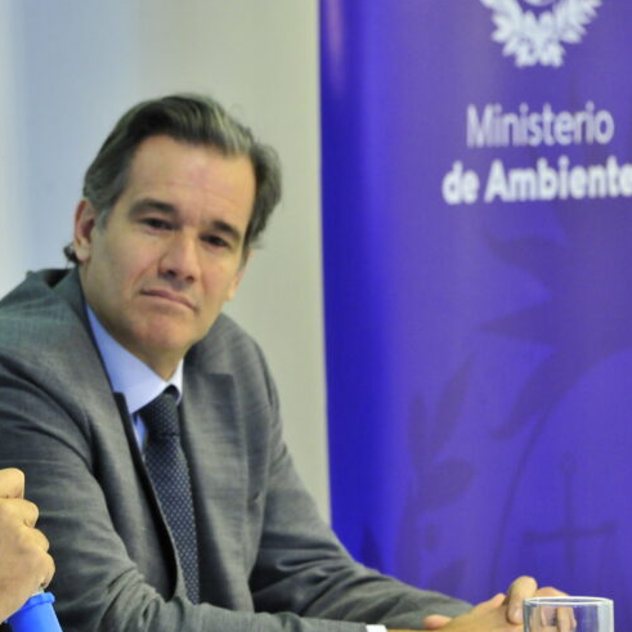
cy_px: 409
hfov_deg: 8.1
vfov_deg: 8.1
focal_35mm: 216
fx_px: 4462
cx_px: 58
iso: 4000
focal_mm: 122
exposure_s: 1/80
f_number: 6.3
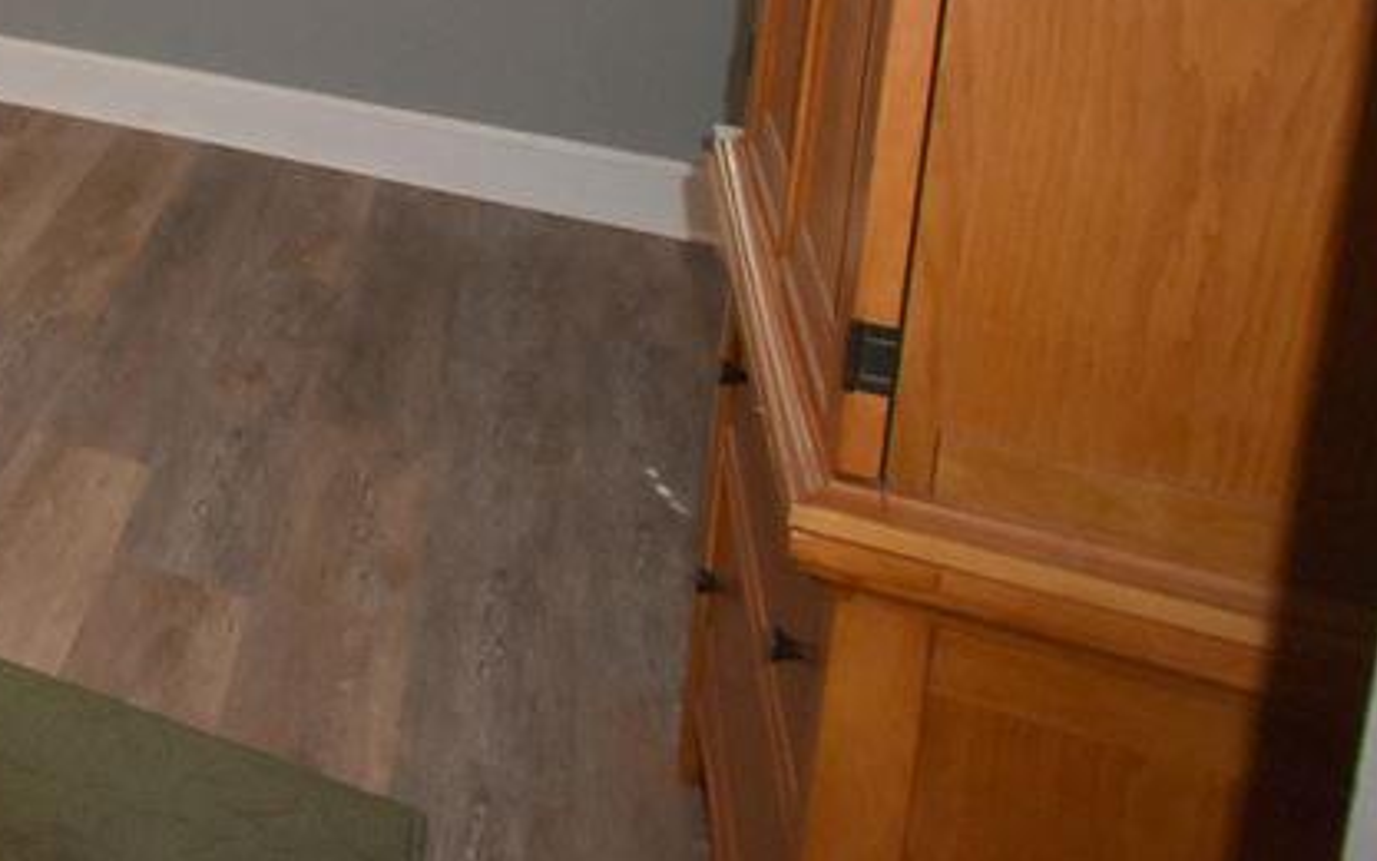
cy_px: -311
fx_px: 1764
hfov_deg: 29.0
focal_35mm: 47
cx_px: -632
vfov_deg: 23.6
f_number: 4.5
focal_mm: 10
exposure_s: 1/125
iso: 1000
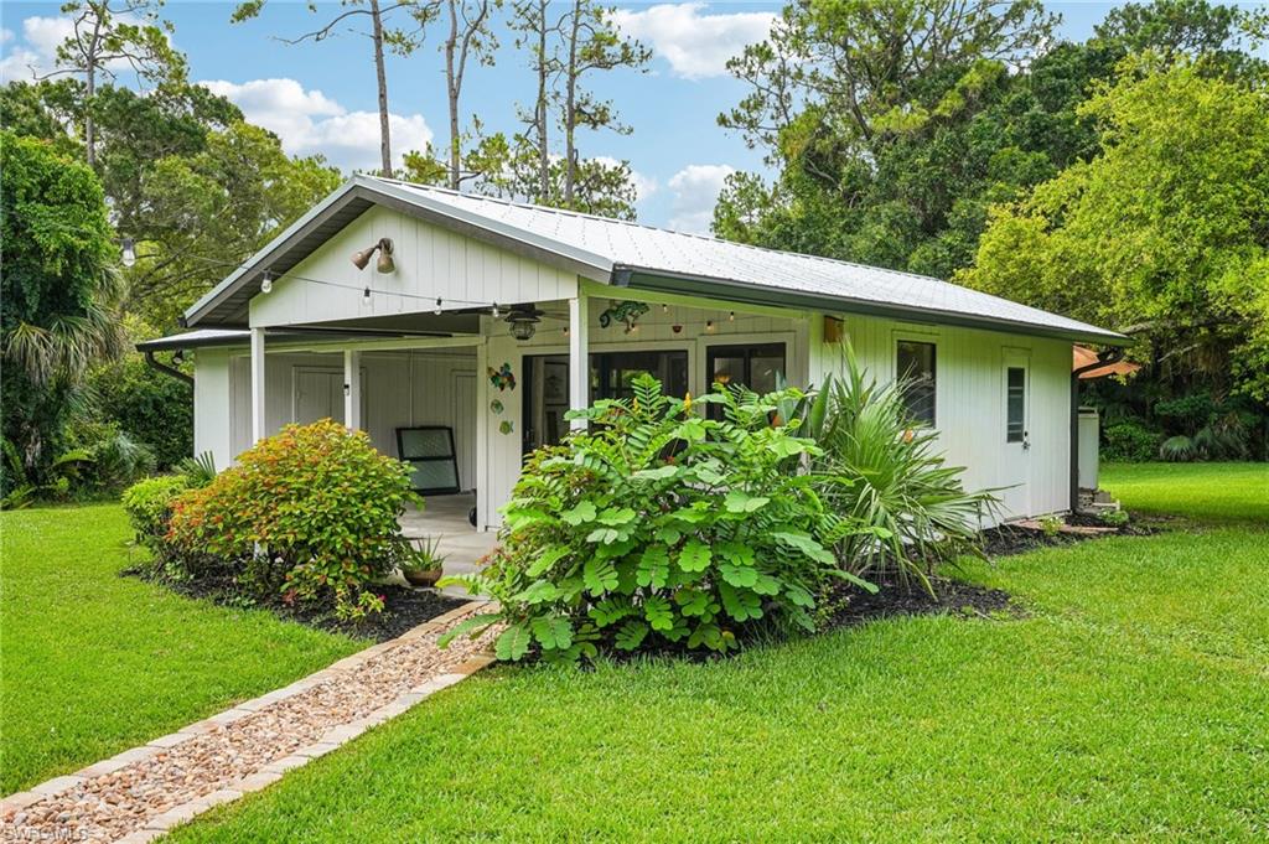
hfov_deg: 60.3
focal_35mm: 31
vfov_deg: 42.3
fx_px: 1092
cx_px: 634
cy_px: 422
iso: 400
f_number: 8
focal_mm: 31
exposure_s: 1/400
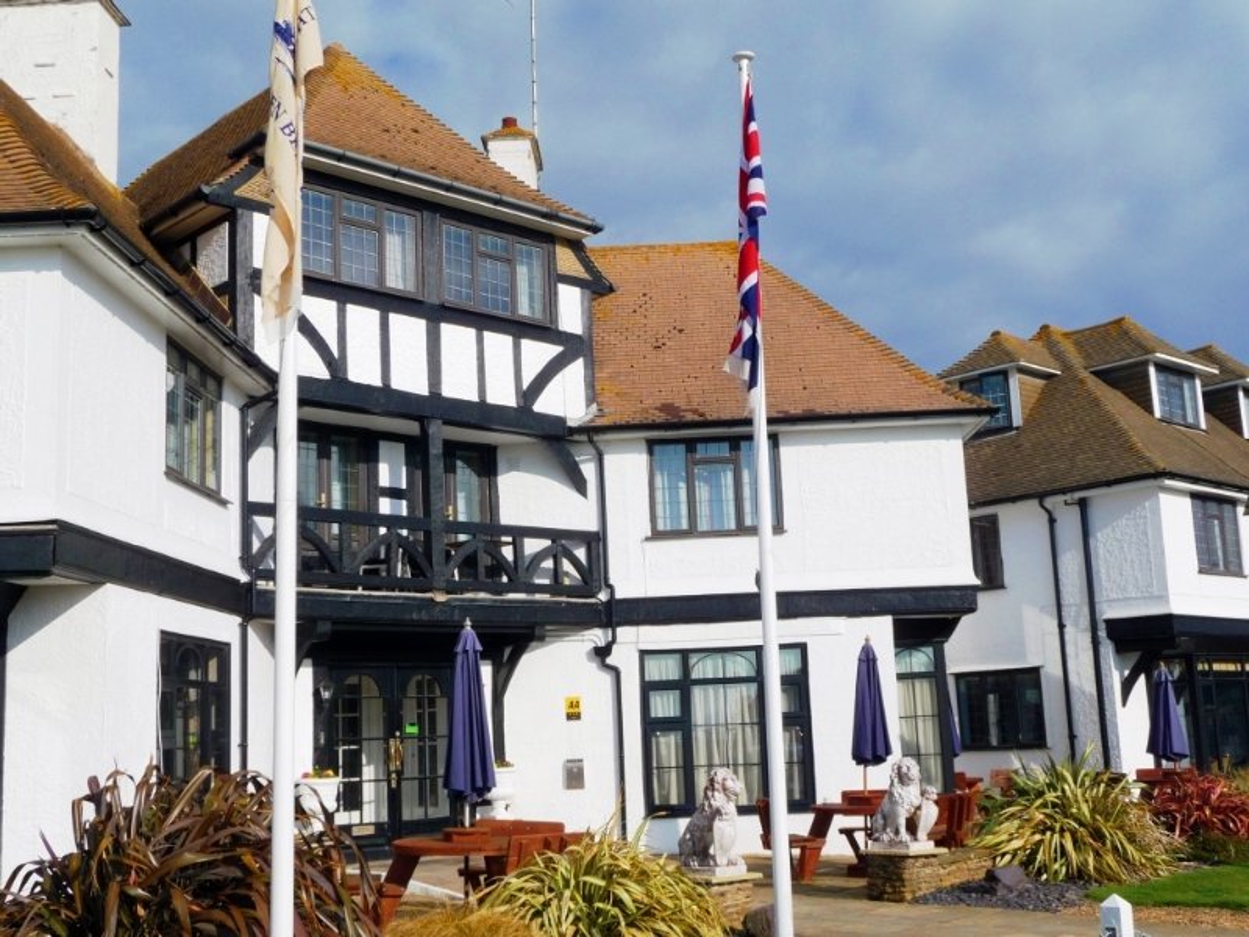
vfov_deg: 36.0
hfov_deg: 46.8
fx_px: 1443
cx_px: 624
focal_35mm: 40
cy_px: 468
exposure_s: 1/400
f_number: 9
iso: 100
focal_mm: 6.7
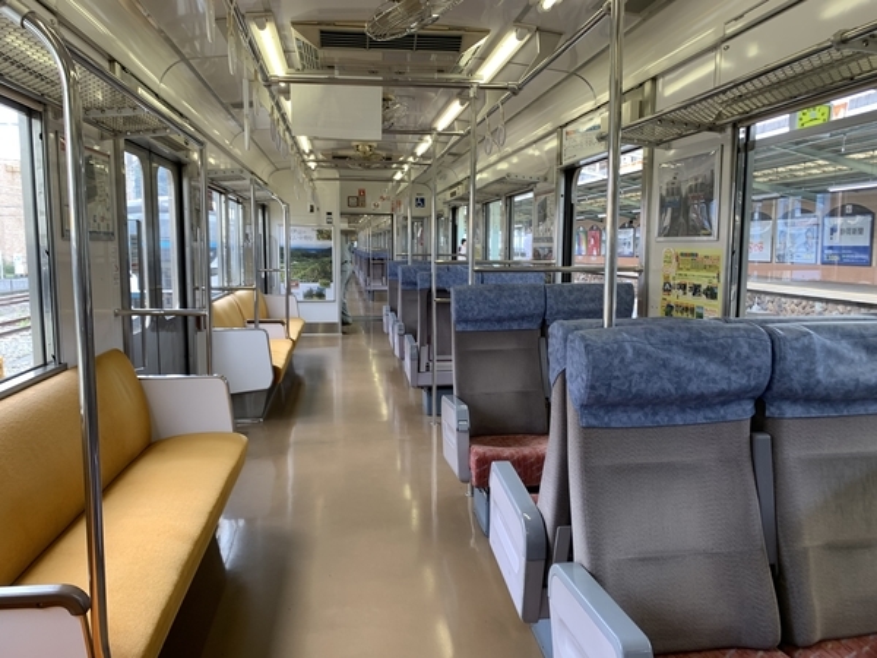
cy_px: 329
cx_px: 438
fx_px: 659
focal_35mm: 26
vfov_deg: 53.1
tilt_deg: -6.8
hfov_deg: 67.3
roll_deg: -1.2
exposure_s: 1/62
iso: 25
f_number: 1.8
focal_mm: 4.25
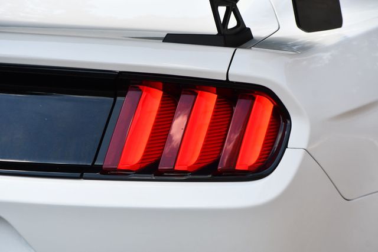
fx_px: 1228
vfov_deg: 11.7
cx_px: 189
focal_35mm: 117
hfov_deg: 17.5
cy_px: 126
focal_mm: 78
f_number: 5.6
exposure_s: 1/250
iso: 250
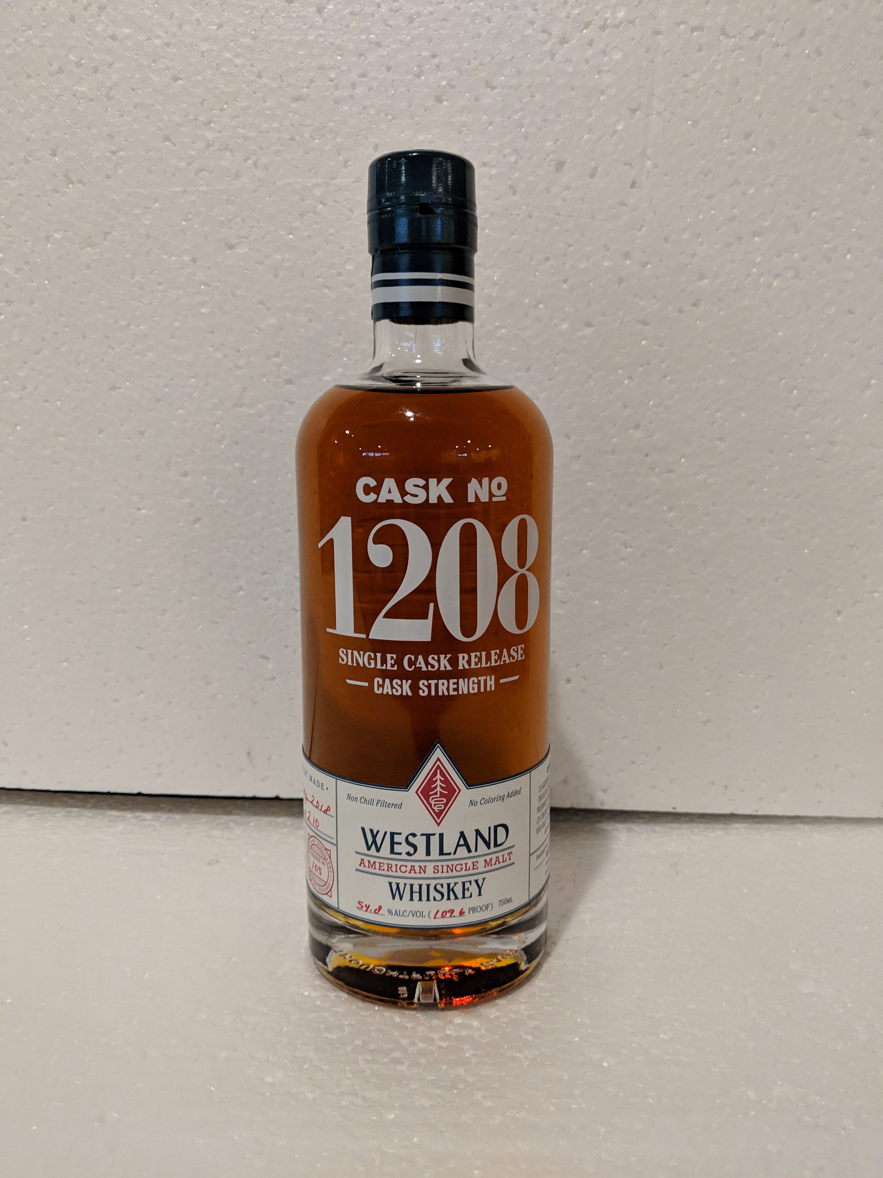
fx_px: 918
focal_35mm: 27
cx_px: 442
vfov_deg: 65.3
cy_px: 589
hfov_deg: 51.4
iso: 400
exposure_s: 1/120
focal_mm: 4.44
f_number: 1.8
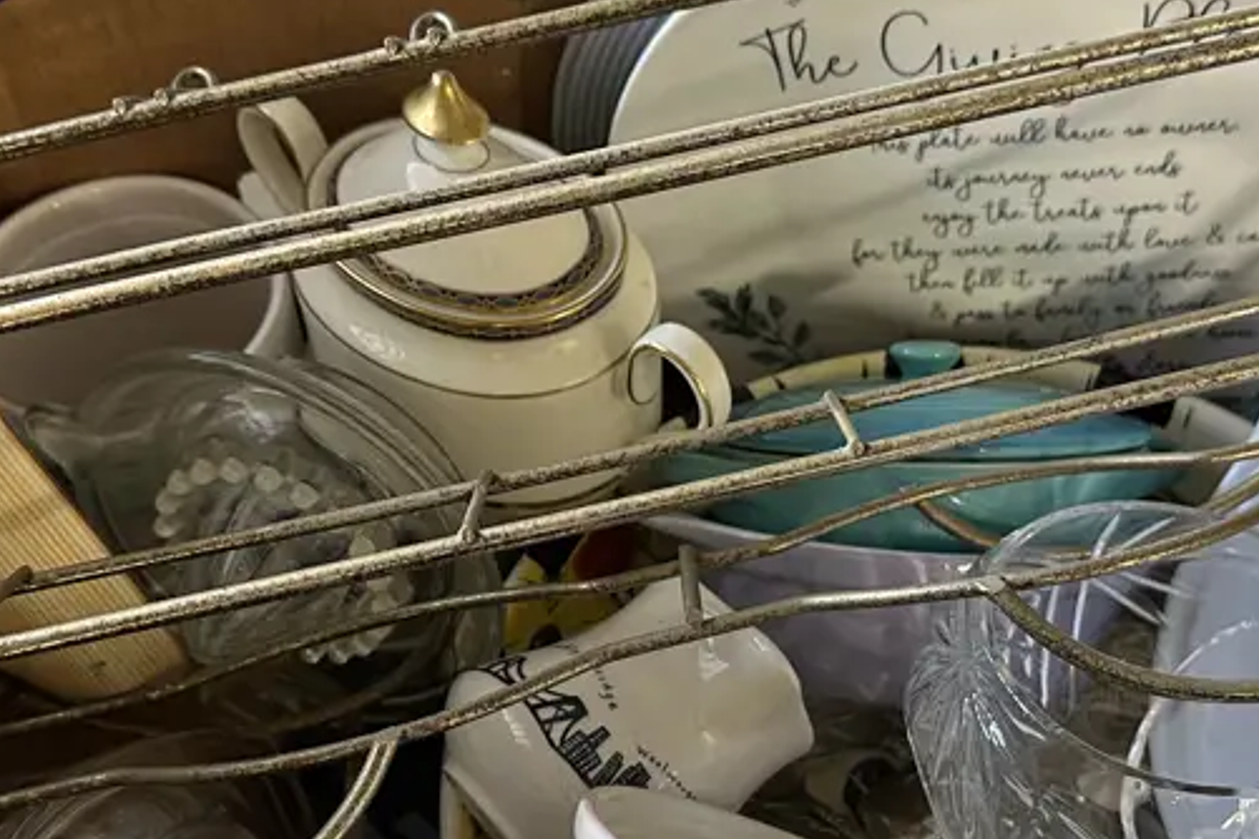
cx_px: 739
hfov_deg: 38.8
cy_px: 620
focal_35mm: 51
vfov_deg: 26.2
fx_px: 1783
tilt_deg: -59.9
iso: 320
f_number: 1.78
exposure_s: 1/50
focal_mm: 6.86
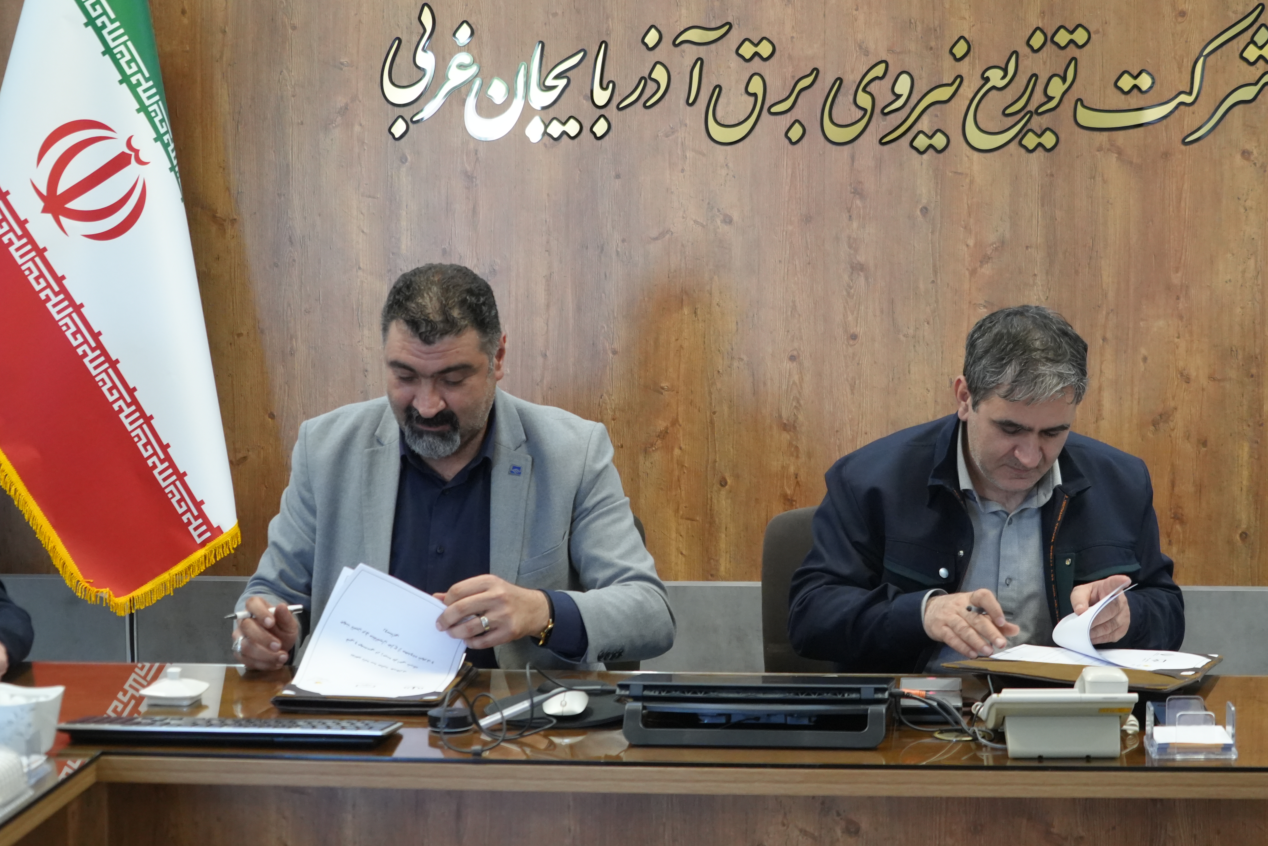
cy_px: 348
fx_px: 2571
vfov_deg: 18.7
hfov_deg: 27.6
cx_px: 794
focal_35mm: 73
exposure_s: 1/160
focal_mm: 58
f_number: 5
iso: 4000
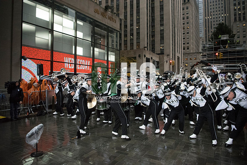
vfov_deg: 53.2
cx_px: 124
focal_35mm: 24
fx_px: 165
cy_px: 82
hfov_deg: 73.7
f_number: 2.8
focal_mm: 24
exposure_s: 1/4000
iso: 10000
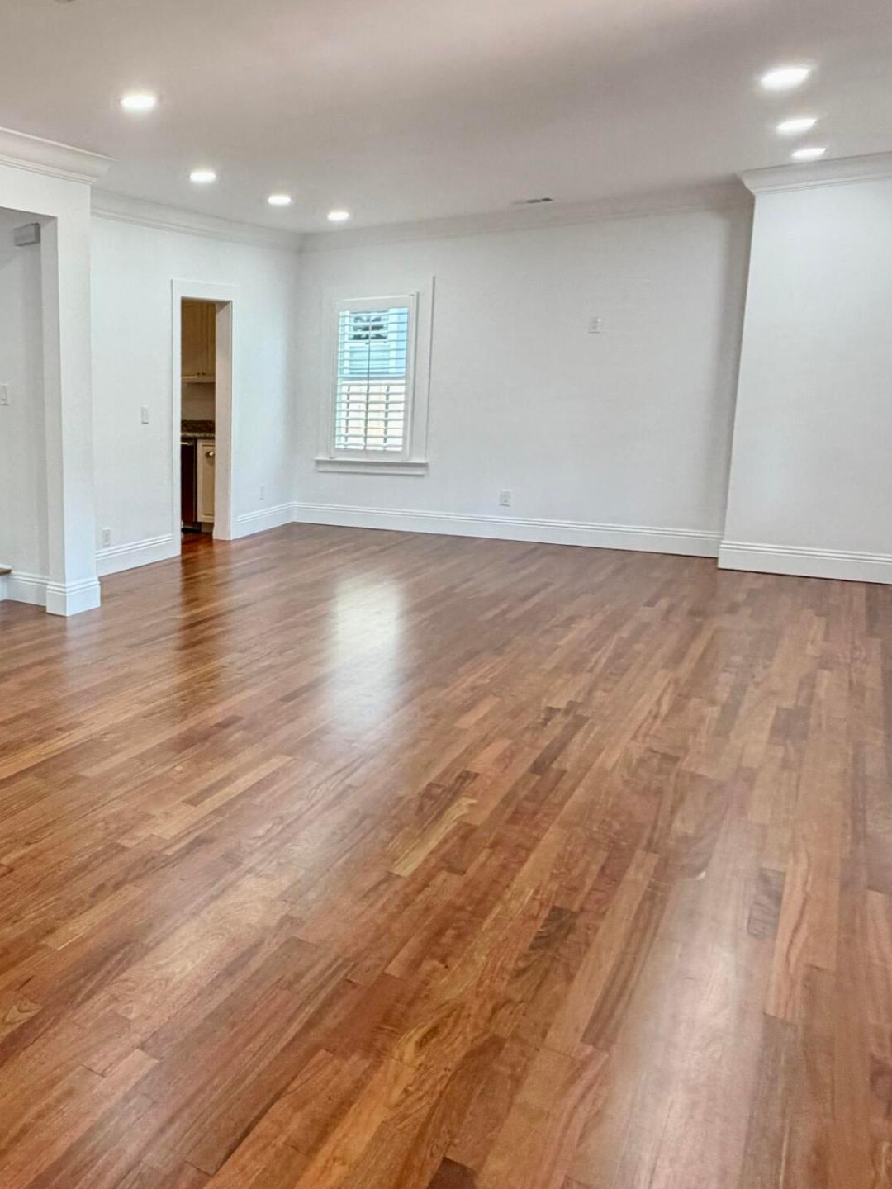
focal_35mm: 28
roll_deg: +0.7
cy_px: 543
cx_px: 93
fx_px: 962
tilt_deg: -9.1
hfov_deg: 45.2
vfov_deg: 63.3
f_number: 2.2
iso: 250
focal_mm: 2.22
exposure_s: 1/120
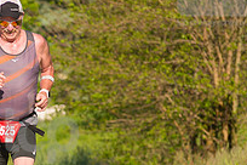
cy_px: 151
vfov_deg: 2.4
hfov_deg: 3.6
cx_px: 42
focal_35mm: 568
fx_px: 3897
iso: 400
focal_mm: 200
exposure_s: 1/2000
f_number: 5.6
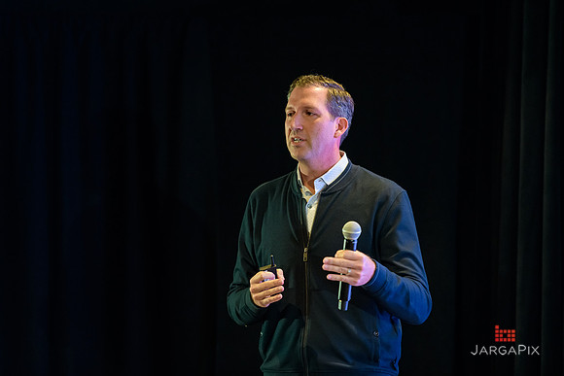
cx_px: 282
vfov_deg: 8.1
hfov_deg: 12.1
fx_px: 2664
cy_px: 188
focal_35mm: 170
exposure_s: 1/200
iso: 3200
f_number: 3.2
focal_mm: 170
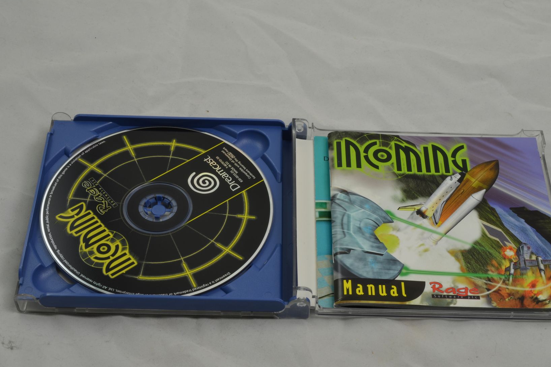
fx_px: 1010
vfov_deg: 20.6
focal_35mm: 66
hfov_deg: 30.5
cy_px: 192
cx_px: 303
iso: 100
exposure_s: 1/2.5
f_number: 20
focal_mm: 40
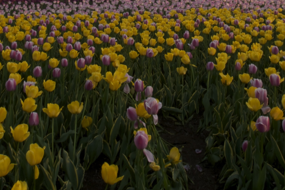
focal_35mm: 43
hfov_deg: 45.3
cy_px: -49
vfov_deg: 26.9
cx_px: 123
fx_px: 340
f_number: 22
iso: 200
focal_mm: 17
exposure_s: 1/15
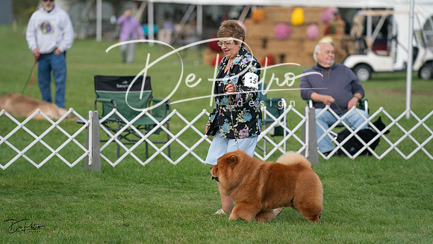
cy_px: 122
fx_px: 2140
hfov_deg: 11.6
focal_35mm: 186
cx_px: 216
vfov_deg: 6.5
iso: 500
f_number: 3.5
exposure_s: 1/3200
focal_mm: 178
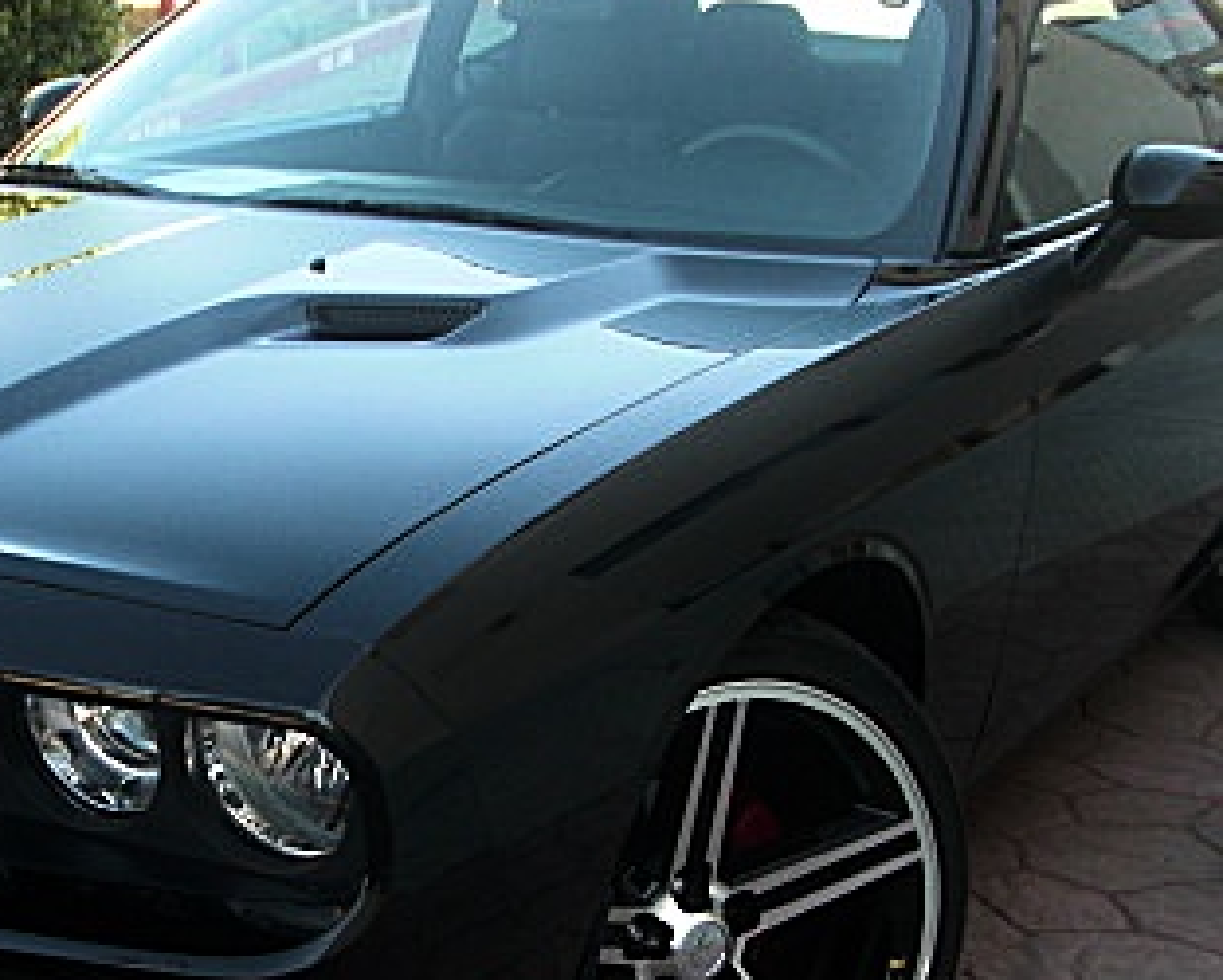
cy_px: 702
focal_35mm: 72
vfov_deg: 21.2
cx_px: 286
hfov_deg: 26.0
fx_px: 2608
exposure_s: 1/60
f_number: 2.8
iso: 50
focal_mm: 6.3
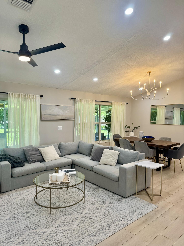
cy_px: 123
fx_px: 170
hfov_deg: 56.8
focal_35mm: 24
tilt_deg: -3.0
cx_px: 92
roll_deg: -0.9
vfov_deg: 71.6
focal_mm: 6.76
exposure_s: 1/120
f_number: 1.78
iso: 125
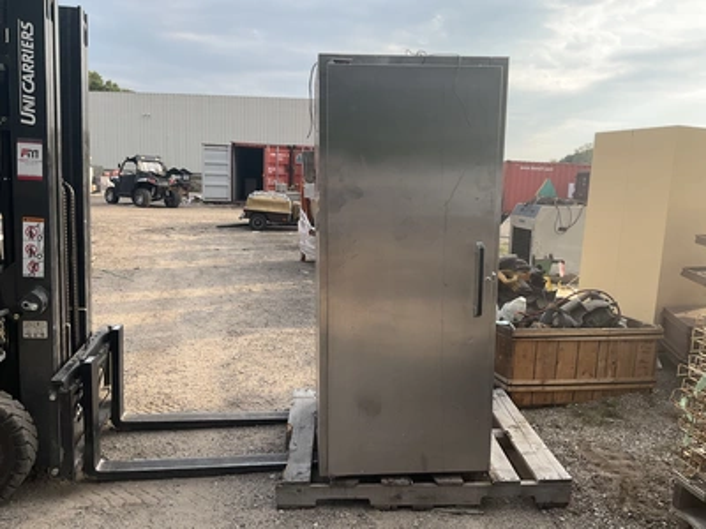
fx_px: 591
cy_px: 264
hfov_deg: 61.7
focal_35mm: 29
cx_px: 353
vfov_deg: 48.2
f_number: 1.8
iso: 25
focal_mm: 3
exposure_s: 1/562
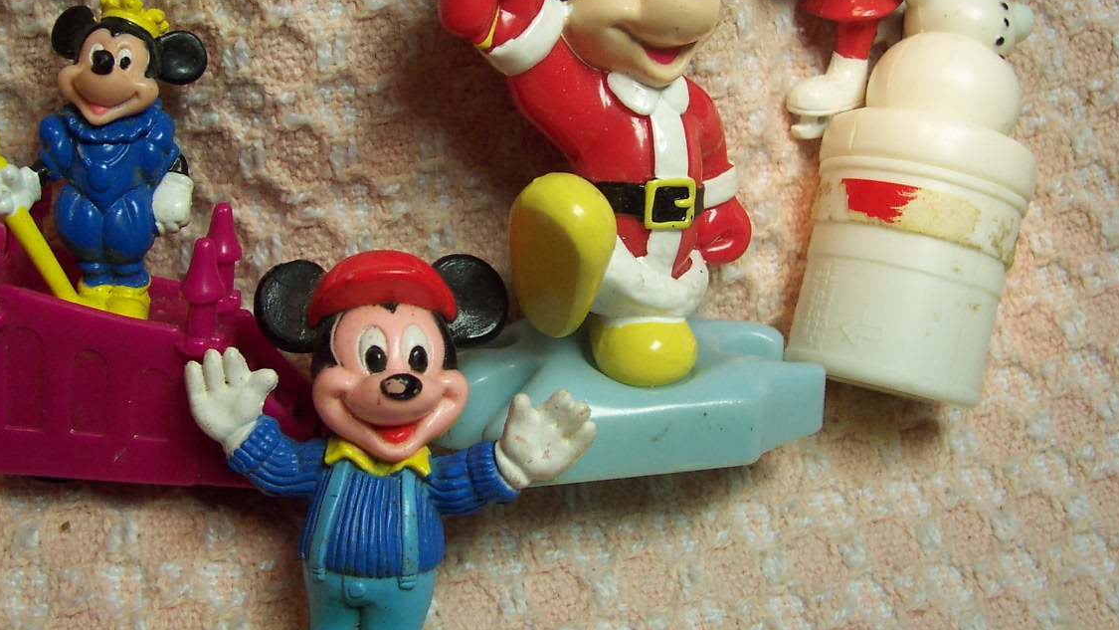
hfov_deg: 47.3
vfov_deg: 27.5
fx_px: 1276
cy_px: 195
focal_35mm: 43
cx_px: 544
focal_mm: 5.6
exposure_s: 1/90
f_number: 2.8
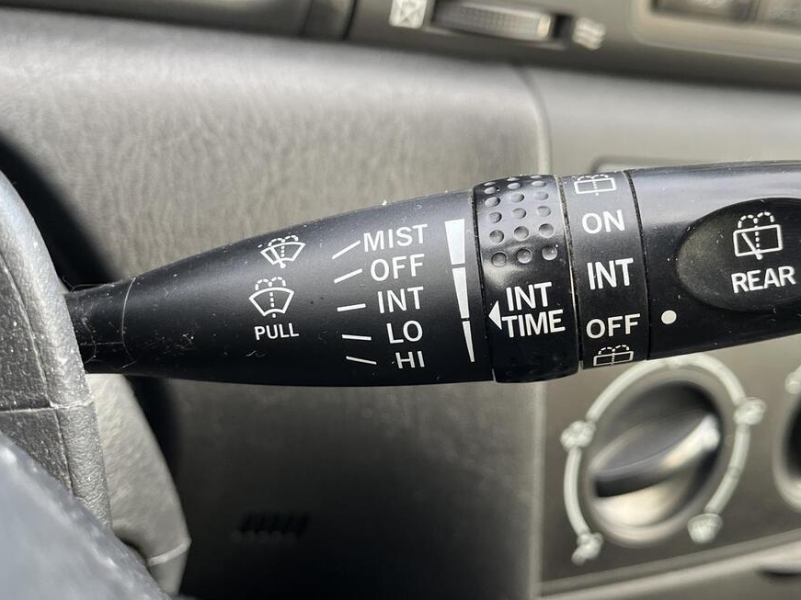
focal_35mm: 43
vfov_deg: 33.6
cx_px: 438
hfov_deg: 43.8
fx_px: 995
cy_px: 301
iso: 125
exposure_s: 1/105
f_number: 1.6
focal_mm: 5.1
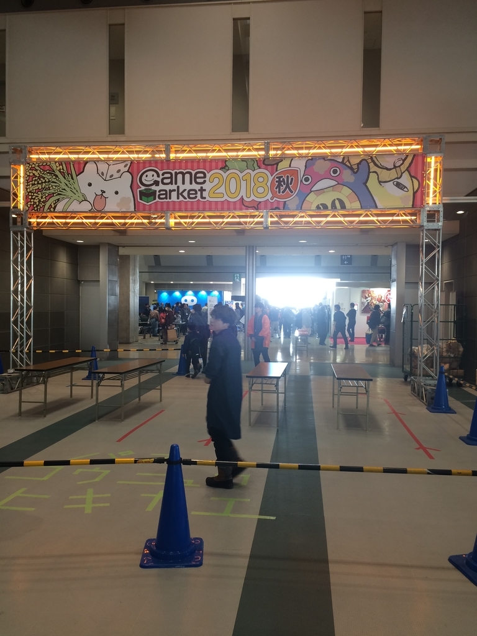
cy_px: 318
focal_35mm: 29
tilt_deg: -0.6
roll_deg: +0.7
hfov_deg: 48.2
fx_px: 533
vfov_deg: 61.7
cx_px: 238
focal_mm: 4.15
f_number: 2.2
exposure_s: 1/30
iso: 40
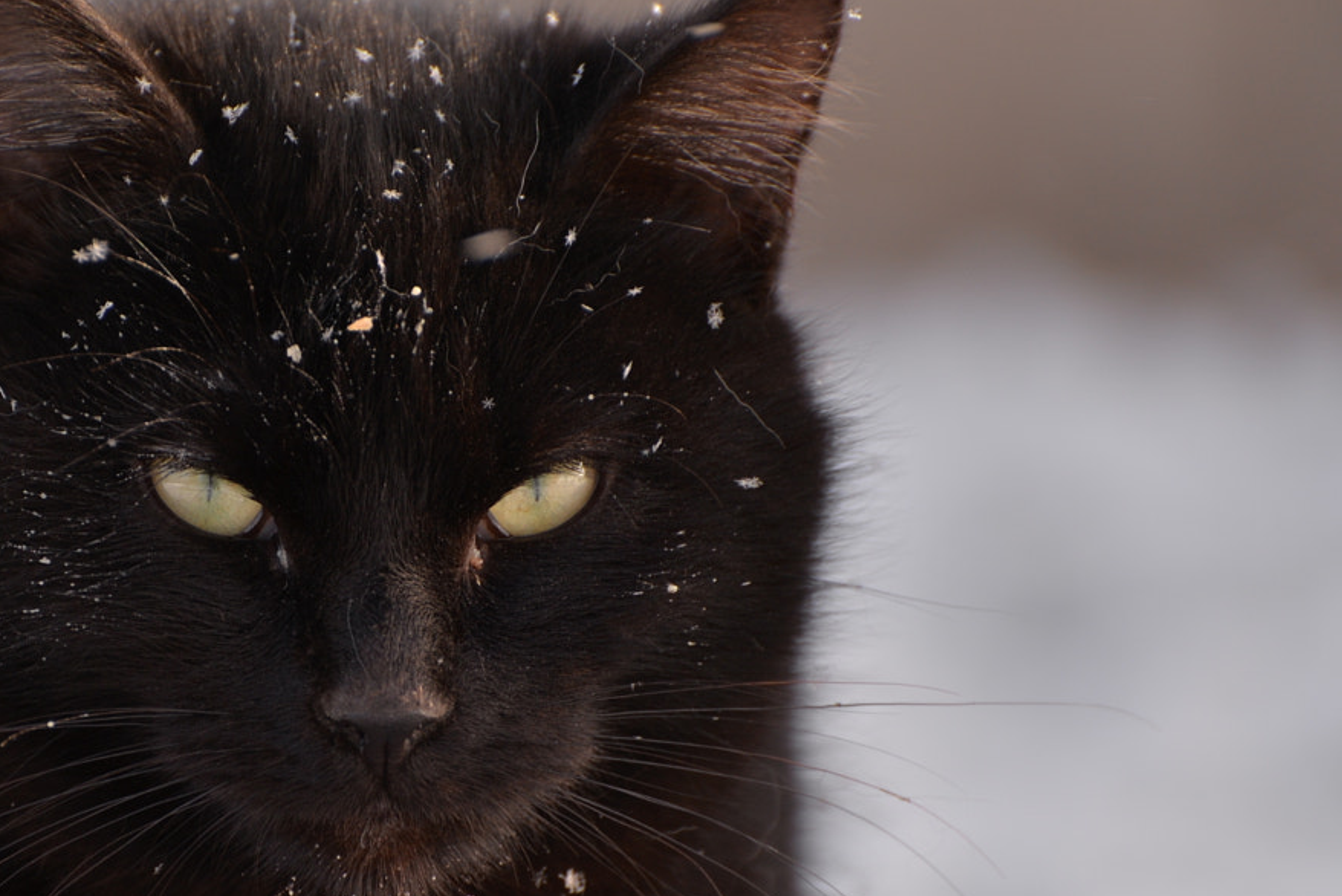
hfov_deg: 4.2
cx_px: 376
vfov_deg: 2.8
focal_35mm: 490
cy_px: 628
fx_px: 18271
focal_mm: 210
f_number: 5.6
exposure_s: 1/320
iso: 125
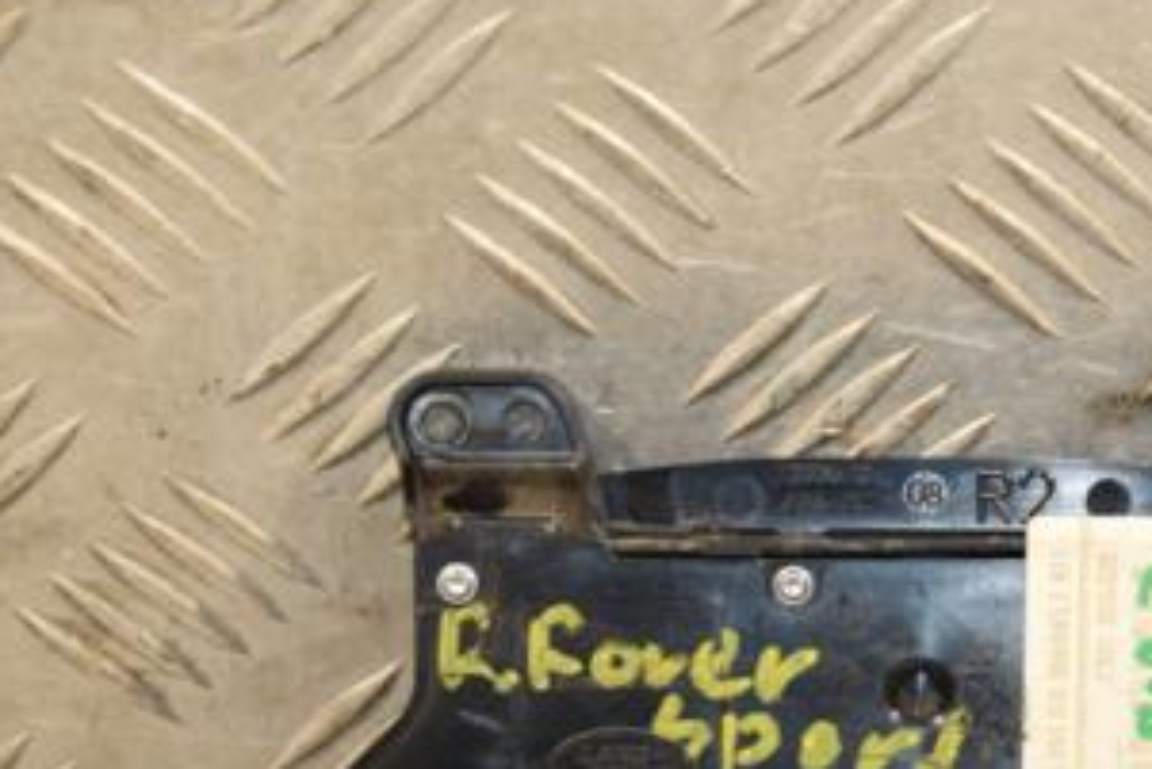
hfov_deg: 9.1
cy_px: 593
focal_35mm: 224
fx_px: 7171
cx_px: 1041
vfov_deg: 6.1
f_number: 5.3
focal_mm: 75
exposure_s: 1/160
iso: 800
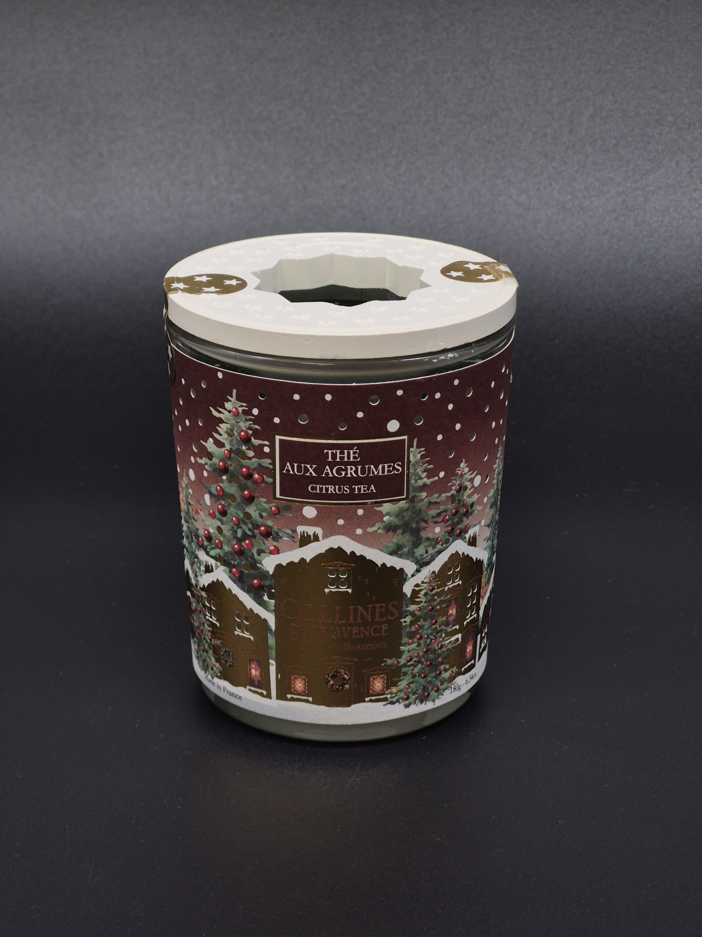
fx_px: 1866
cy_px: 468
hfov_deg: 21.3
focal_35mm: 69
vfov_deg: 28.2
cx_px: 351
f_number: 2.4
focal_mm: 7
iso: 40
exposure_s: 1/50
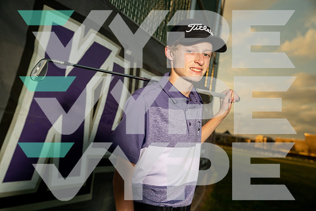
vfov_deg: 36.9
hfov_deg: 53.1
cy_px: 106
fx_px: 316
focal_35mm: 36
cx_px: 158
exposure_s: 1/250
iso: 400
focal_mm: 36
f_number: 4.5
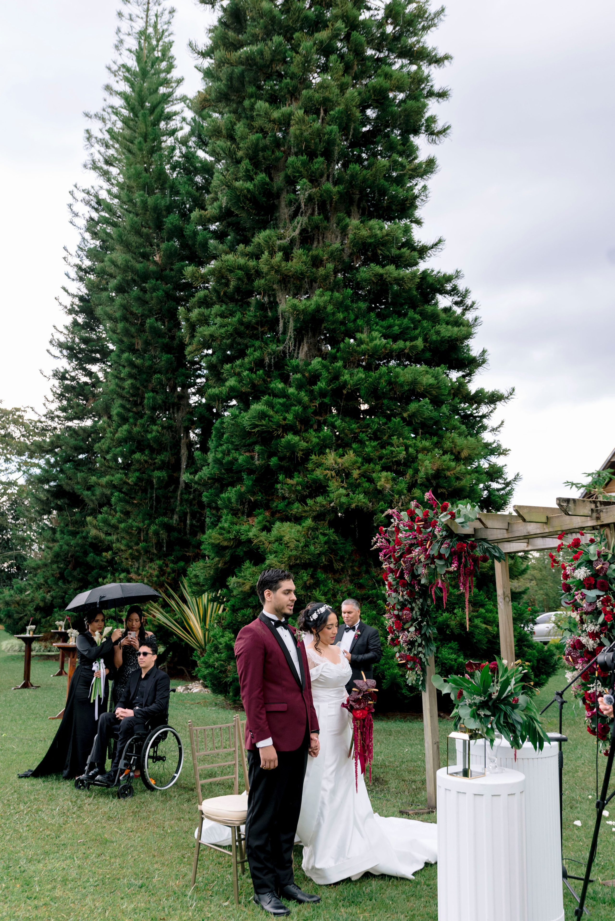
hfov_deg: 38.9
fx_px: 870
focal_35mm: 34
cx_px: 308
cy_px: 460
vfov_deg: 55.8
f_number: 3.5
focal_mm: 34
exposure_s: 1/160
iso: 250
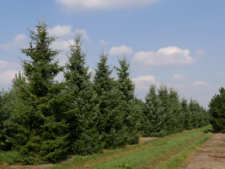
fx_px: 312
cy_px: 84
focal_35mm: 48
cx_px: 112
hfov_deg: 39.7
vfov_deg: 30.3
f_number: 9
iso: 200
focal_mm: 24
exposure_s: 1/400
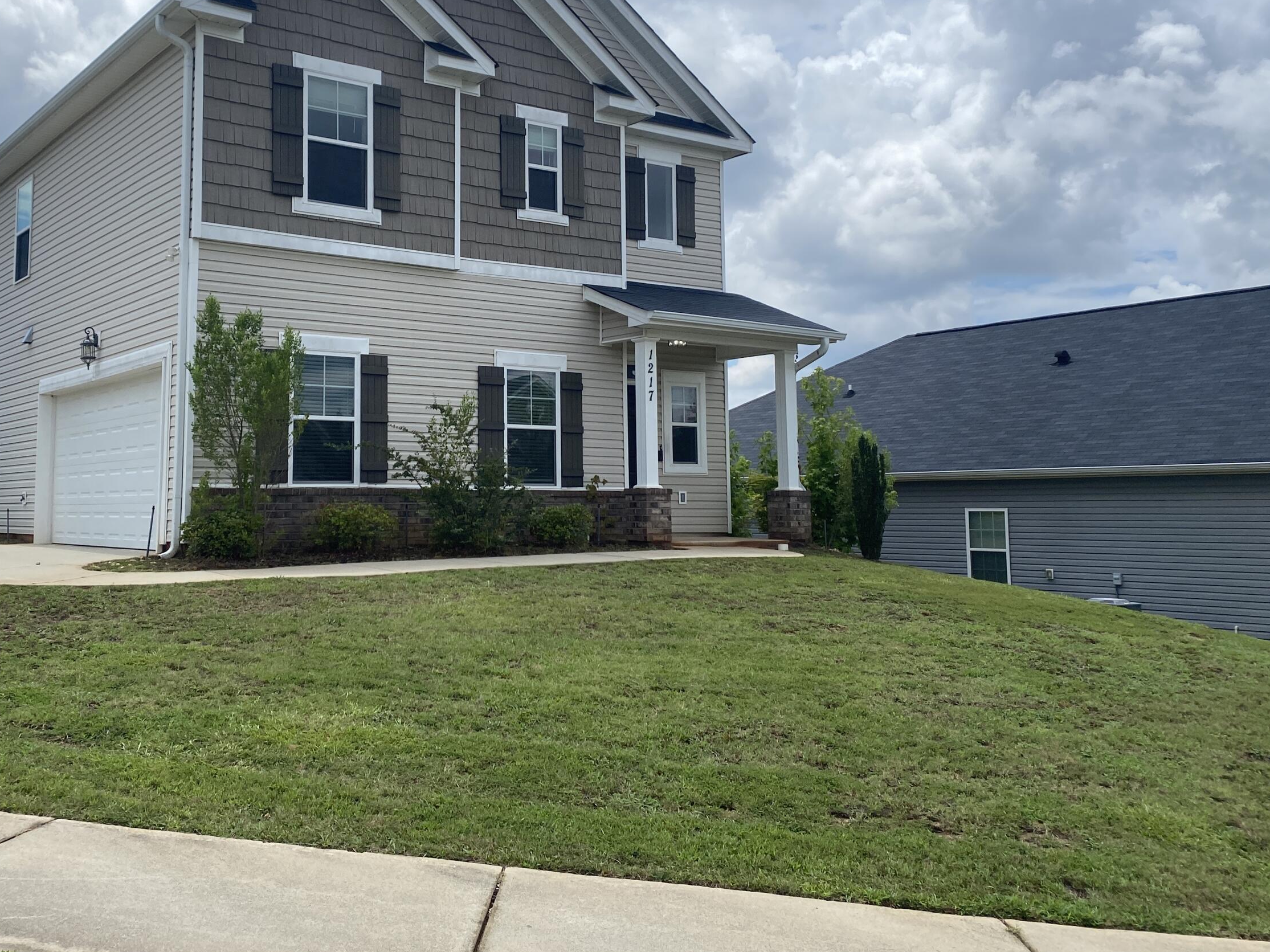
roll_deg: +0.0
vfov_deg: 40.5
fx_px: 1284
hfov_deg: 52.1
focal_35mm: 35
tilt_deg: +5.8
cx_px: 473
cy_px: 379
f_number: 1.8
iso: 32
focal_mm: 4.25
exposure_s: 1/5495
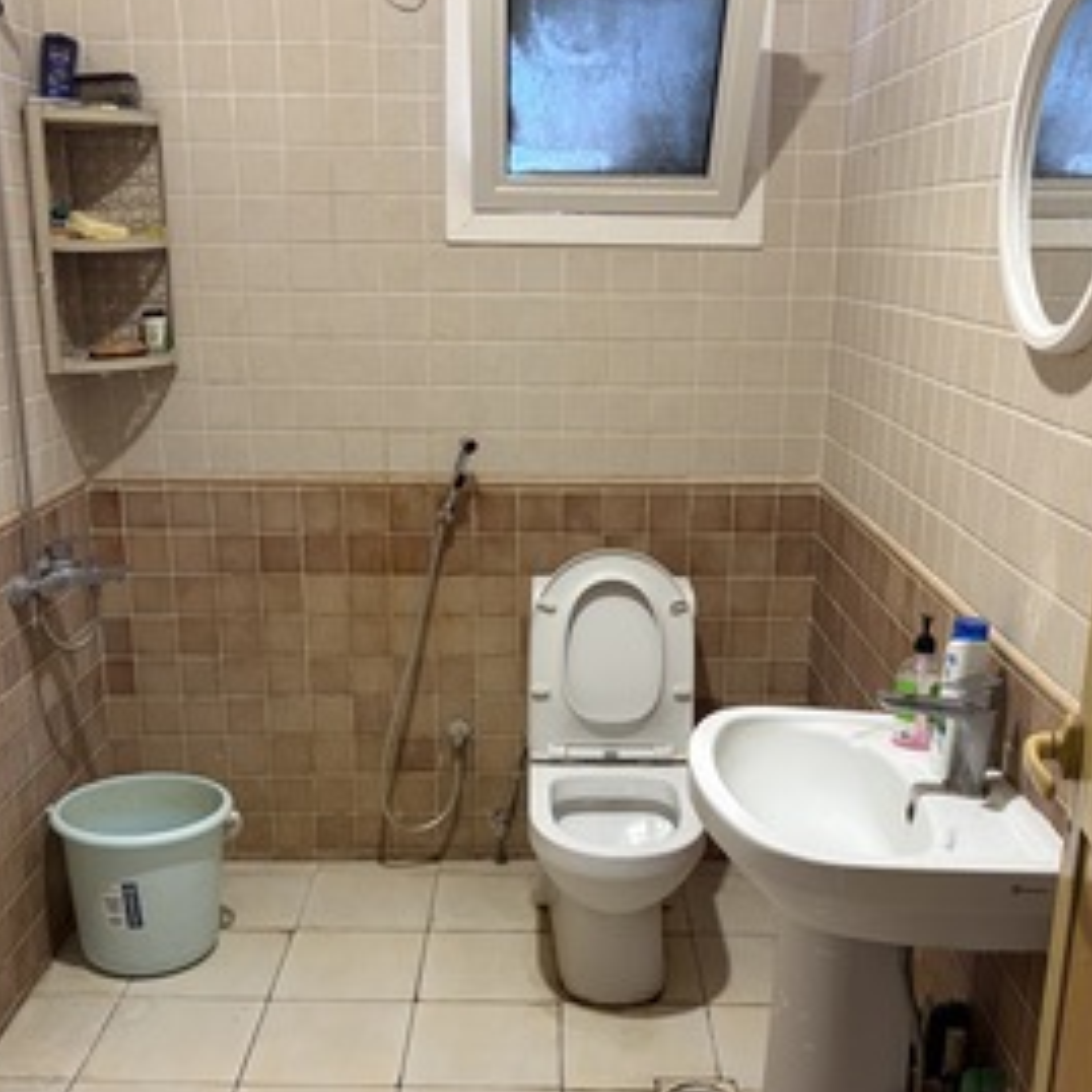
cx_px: 542
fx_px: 1392
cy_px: 664
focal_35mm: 39
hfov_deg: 42.8
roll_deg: -0.8
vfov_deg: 42.6
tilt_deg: -17.5
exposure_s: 1/60
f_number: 1.6
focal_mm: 5.96
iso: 200
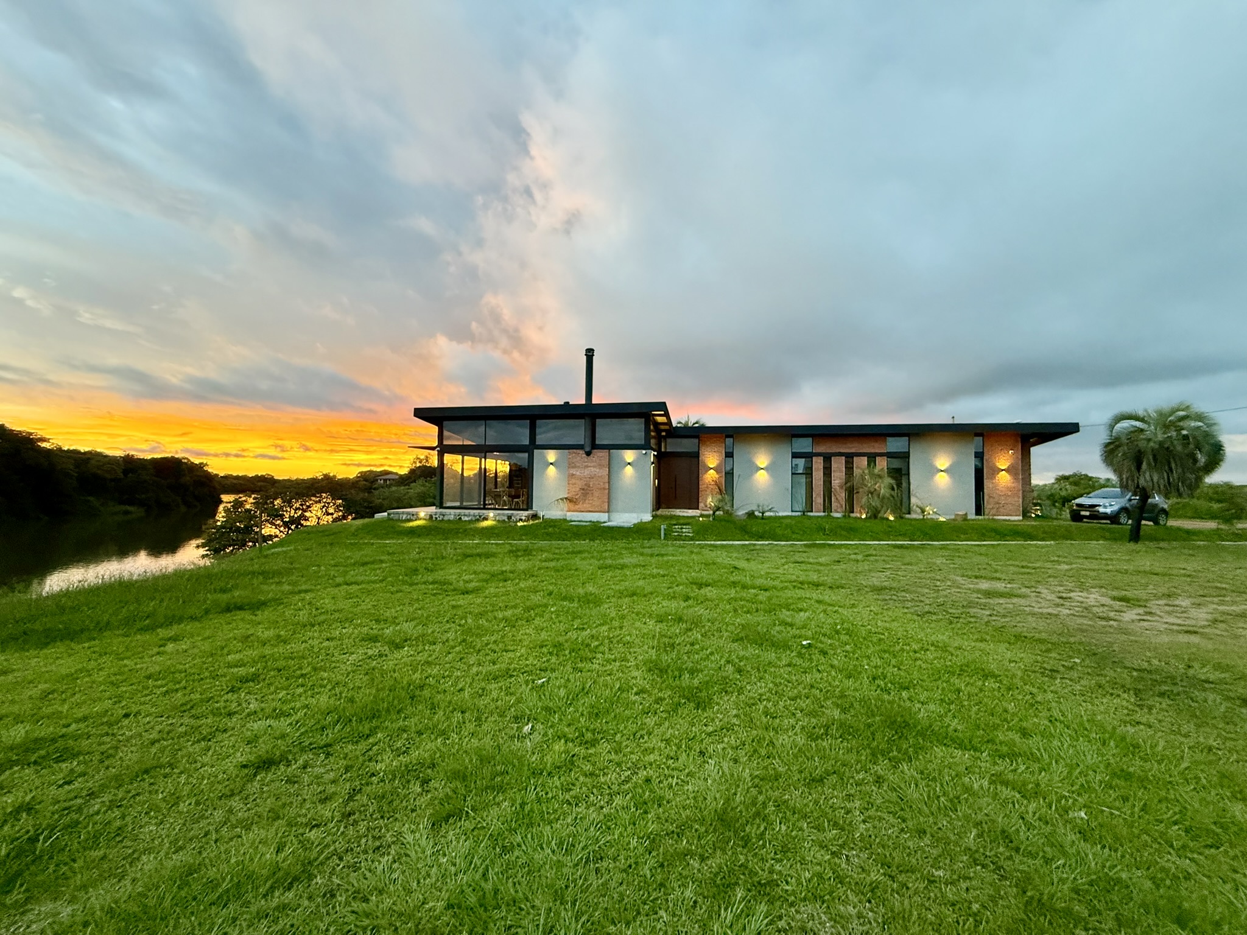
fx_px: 504
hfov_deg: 102.1
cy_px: 468
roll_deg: -1.2
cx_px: 624
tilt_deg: +3.0
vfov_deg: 85.7
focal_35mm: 14
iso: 500
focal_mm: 2.22
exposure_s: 1/50
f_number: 2.2
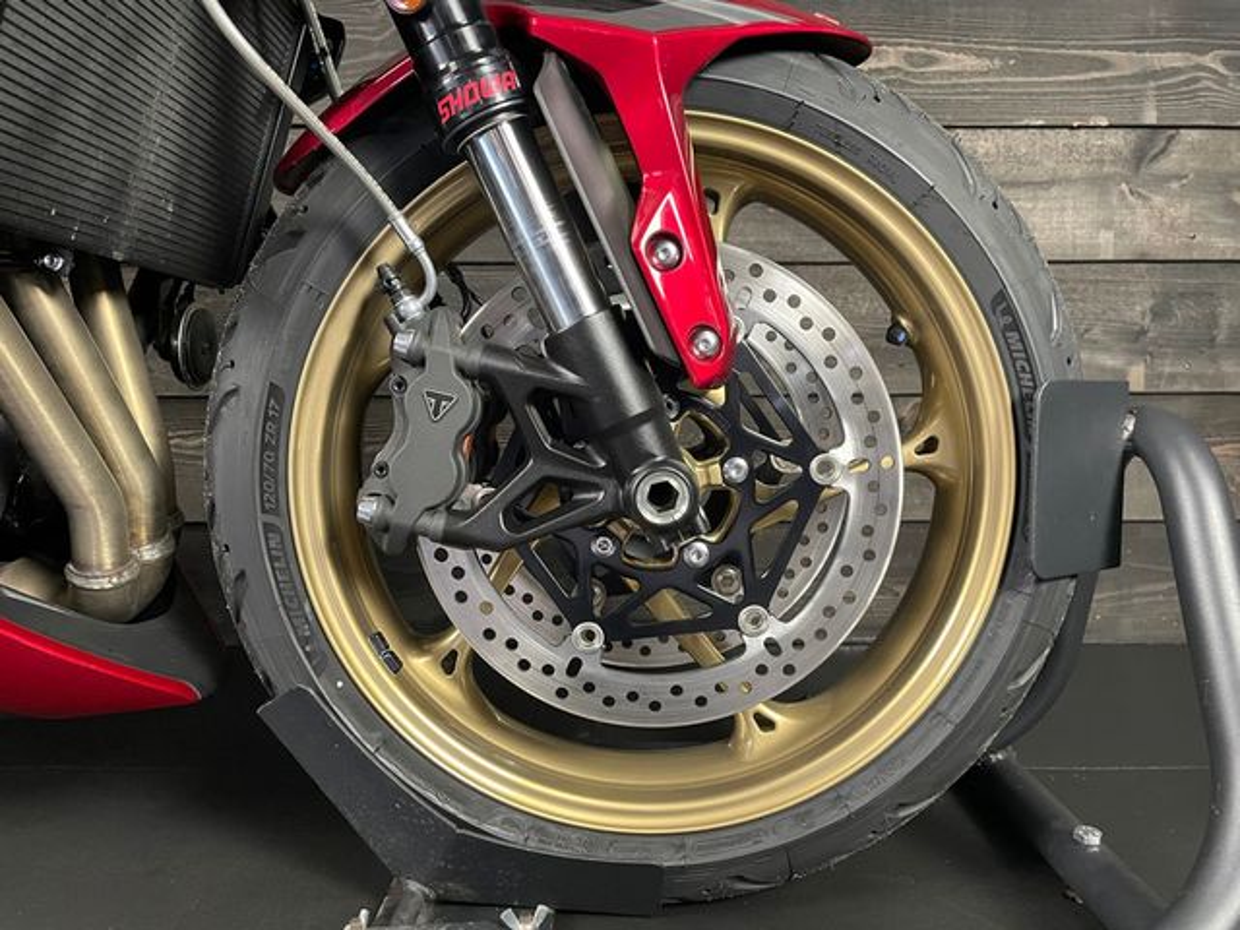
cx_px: 620
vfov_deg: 53.1
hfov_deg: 67.3
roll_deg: +0.0
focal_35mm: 26
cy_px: 465
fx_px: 931
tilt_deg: -4.4
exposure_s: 1/50
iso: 400
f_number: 1.6
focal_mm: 4.2
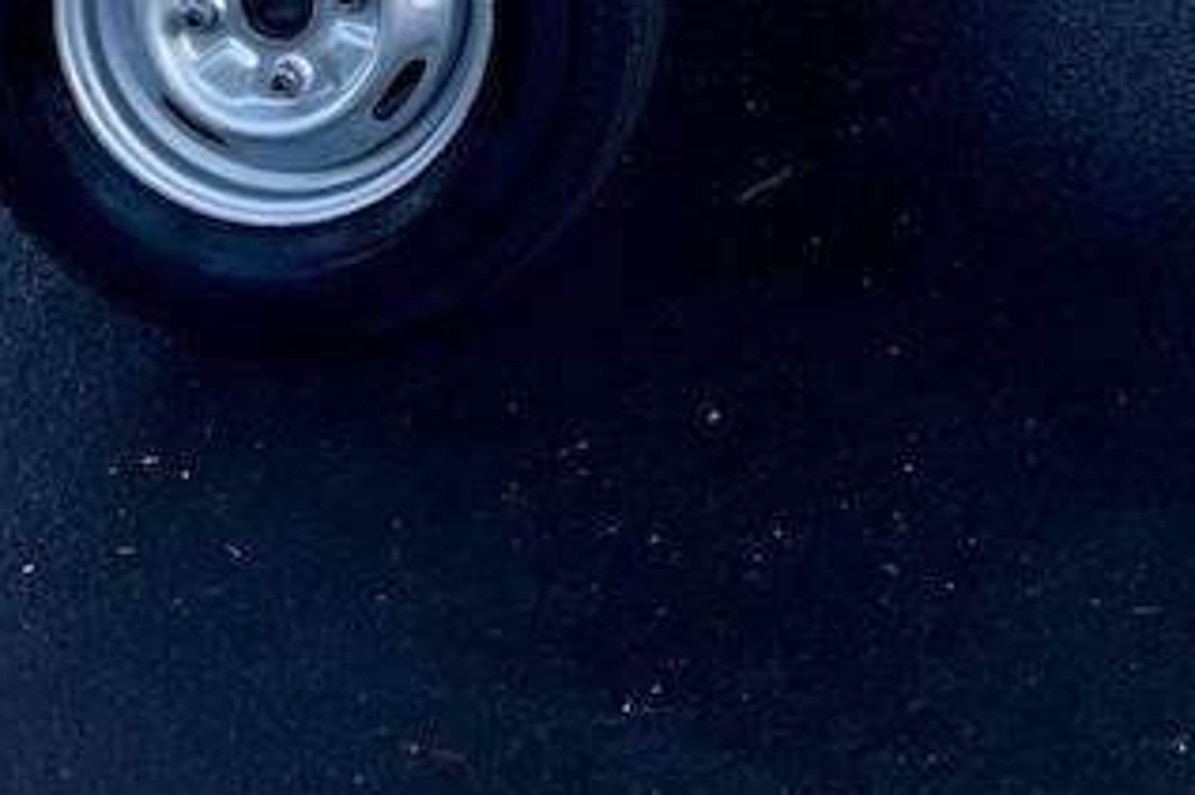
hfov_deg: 18.1
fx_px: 3483
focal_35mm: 105
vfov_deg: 11.3
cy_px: -968
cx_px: 1587
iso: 32
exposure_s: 1/454
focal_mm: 5.1
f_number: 1.6
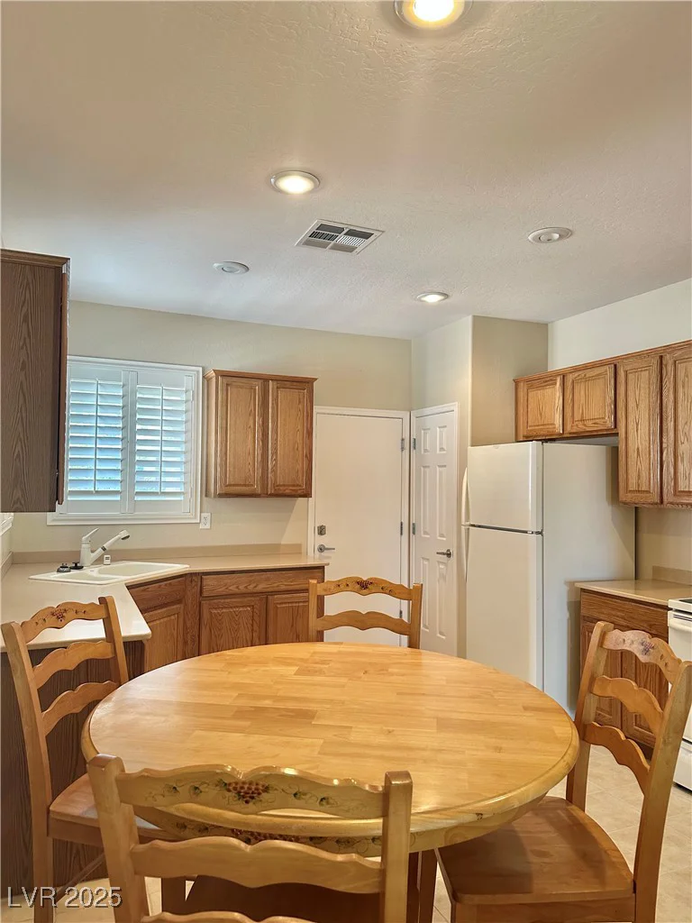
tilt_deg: +2.3
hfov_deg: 56.8
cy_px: 462
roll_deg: -0.9
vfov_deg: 71.6
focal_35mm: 24
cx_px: 346
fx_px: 640
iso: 200
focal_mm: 6.86
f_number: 1.78
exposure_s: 1/120
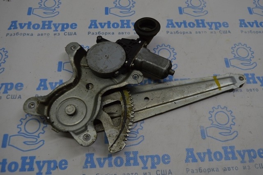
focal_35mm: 30
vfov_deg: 43.5
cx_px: 132
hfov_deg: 62.0
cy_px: 88
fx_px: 219
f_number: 5.6
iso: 160
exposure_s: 1/60
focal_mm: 20
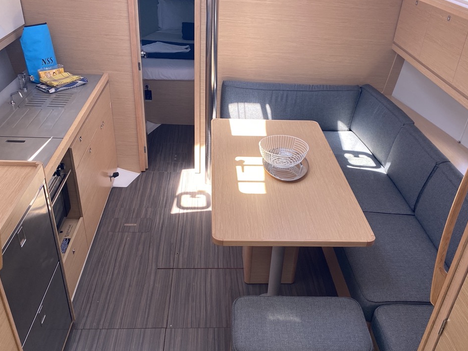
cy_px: 208
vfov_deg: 42.8
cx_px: 246
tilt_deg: -33.2
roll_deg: -4.1
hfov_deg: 55.3
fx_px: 446
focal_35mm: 33
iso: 125
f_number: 1.8
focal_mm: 4.25
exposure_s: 1/121
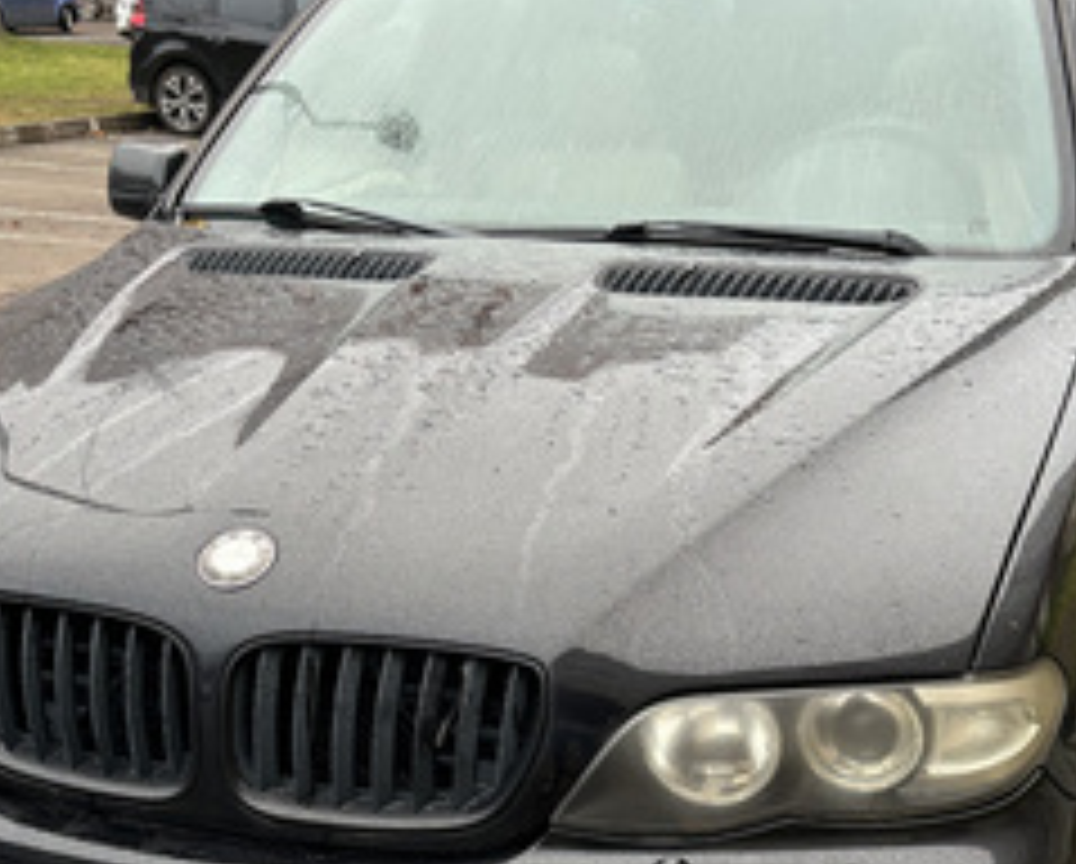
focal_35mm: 53
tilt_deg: -26.4
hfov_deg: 35.3
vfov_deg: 27.6
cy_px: 788
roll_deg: -2.6
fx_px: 1691
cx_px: 574
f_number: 1.6
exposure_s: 1/60
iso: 250
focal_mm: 5.96
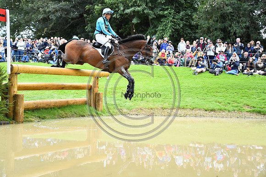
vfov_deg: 28.0
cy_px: 88
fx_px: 354
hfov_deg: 41.1
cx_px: 133
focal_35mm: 48
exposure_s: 1/1600
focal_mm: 48
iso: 3200
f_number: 4.2
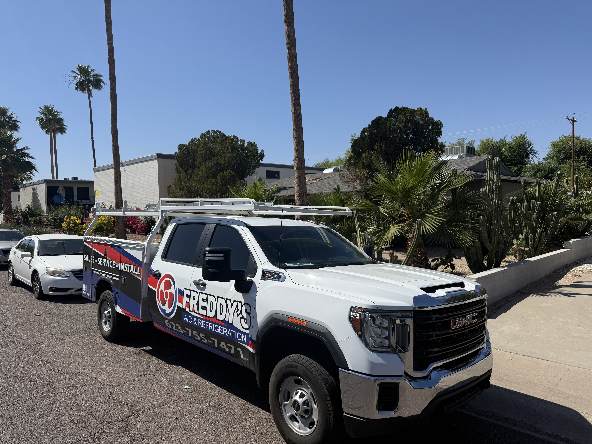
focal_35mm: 24
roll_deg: +1.8
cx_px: 296
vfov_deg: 56.8
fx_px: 410
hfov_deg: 71.6
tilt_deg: -2.9
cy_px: 222
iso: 80
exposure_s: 1/6711
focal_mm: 6.76
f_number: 1.78
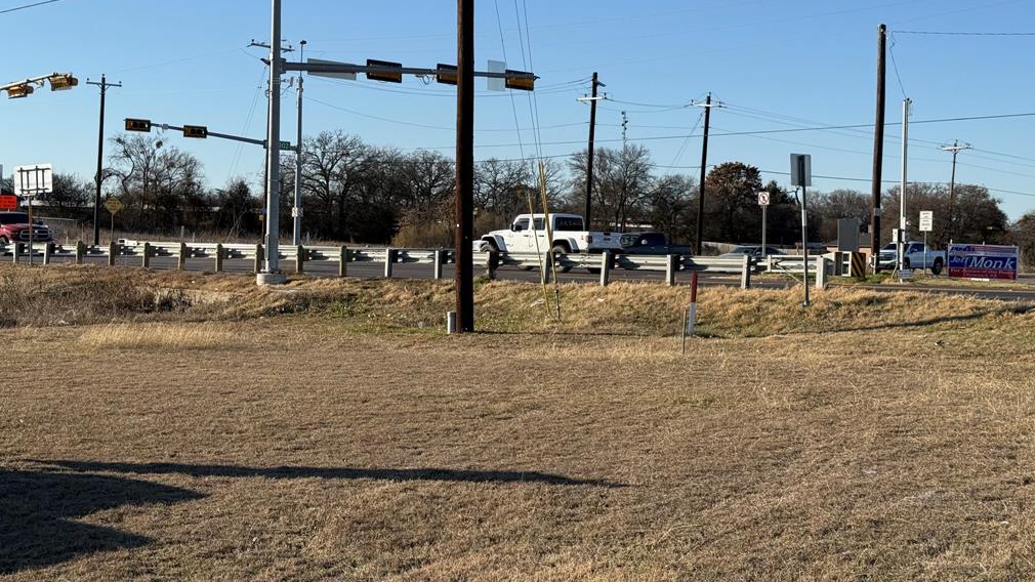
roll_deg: -1.7
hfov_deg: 39.2
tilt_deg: +1.3
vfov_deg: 22.6
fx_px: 1454
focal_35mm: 53
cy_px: 220
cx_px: 516
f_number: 1.78
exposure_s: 1/4878
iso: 64
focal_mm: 6.76
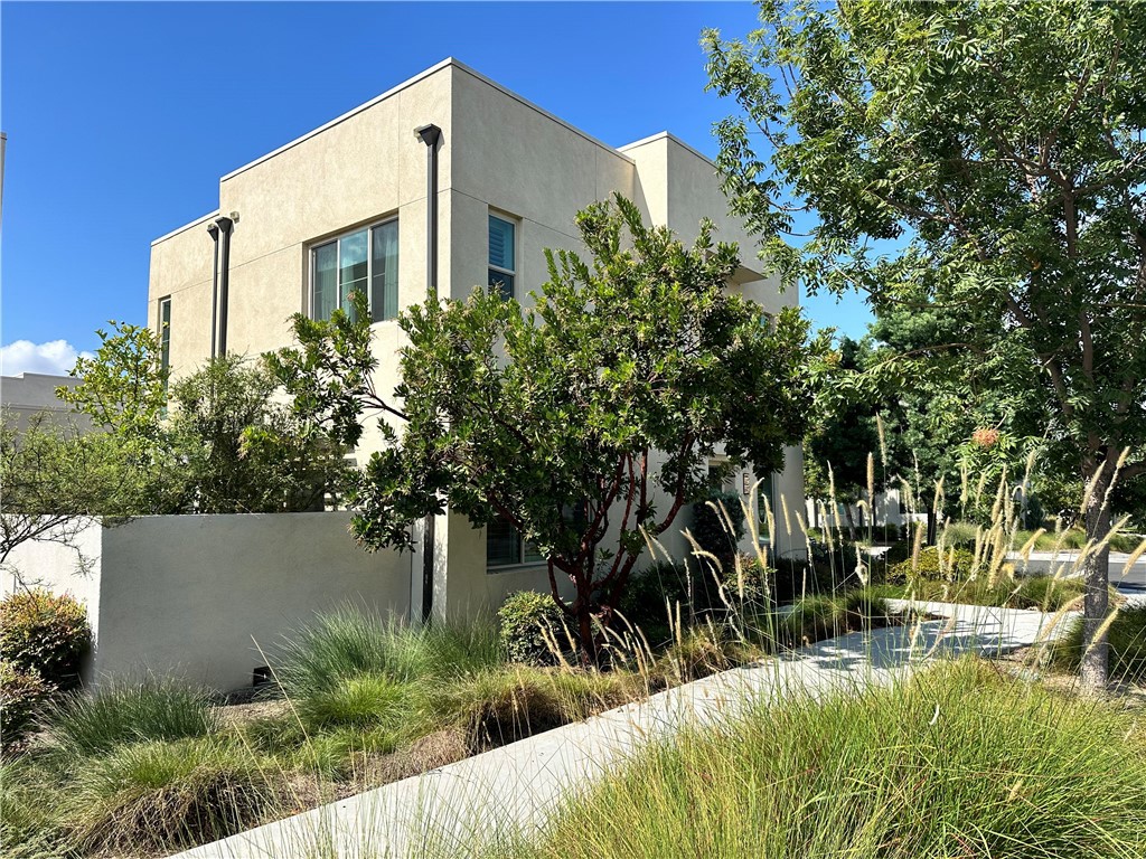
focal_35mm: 24
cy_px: 430
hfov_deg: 71.6
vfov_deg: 56.8
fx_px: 795
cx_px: 573
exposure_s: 1/3472
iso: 80
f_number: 1.78
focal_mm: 6.86
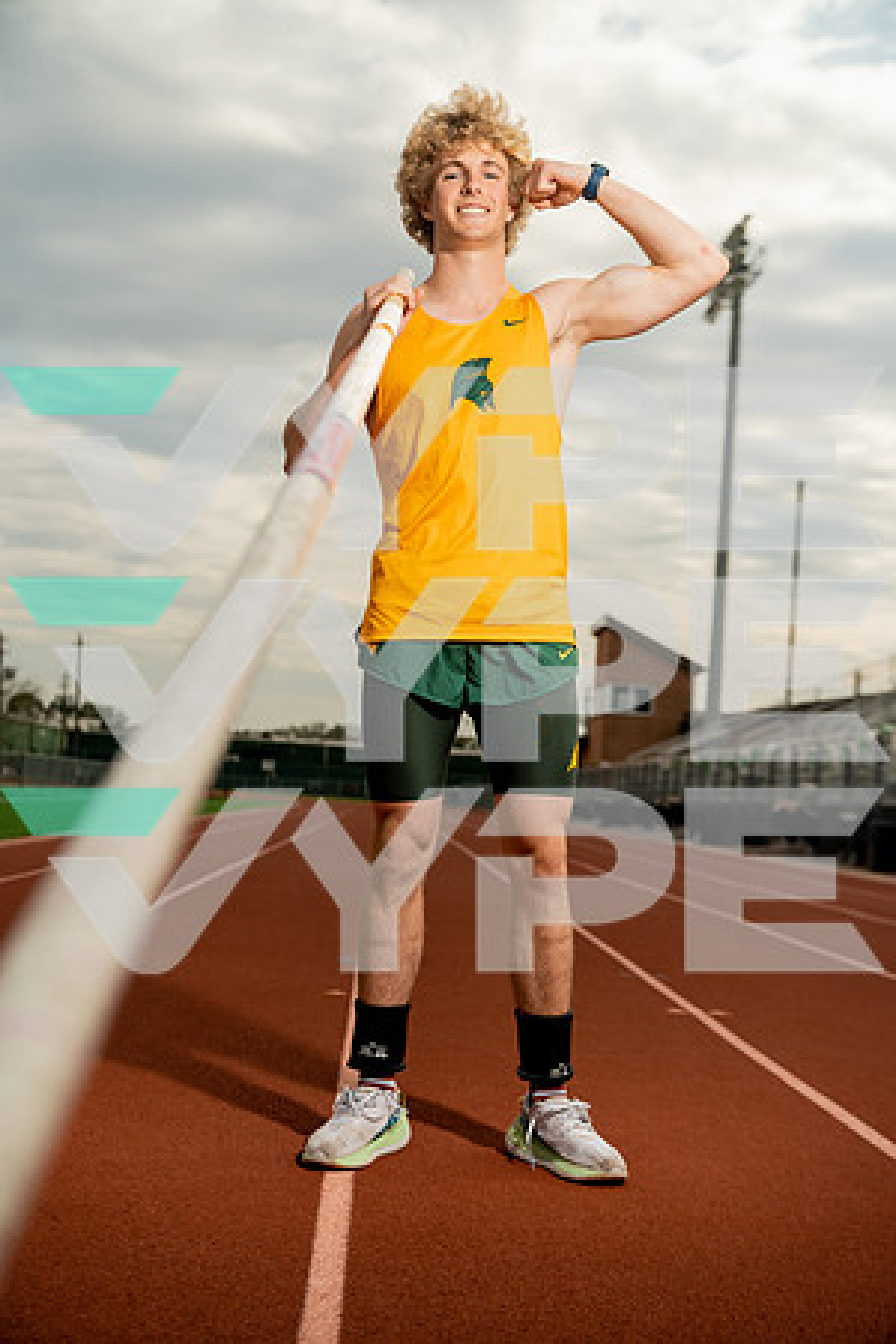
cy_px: 672
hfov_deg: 28.6
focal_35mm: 47
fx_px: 1755
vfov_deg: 41.9
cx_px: 448
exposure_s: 1/250
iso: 250
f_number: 3.5
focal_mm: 47
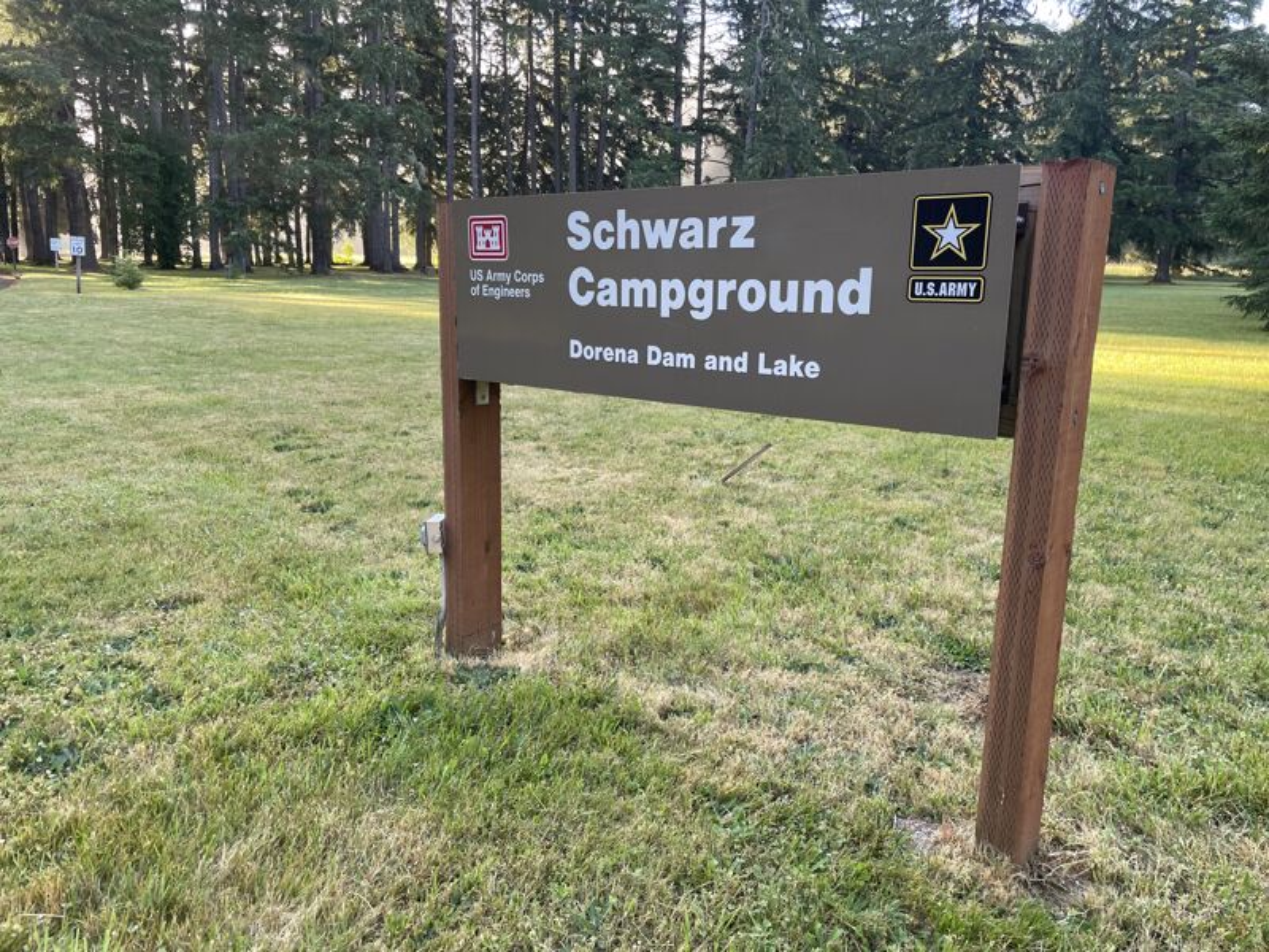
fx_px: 953
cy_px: 476
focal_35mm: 26
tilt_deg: -12.1
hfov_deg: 67.3
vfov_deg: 53.1
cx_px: 634
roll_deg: -1.3
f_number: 1.6
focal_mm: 4.2
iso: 40
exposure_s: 1/121
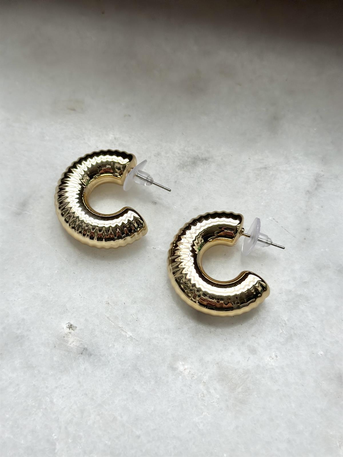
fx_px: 634
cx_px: 172
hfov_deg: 30.3
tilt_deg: -65.6
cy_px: 228
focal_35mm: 48
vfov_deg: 39.7
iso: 125
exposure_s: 1/60
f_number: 1.78
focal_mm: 6.86
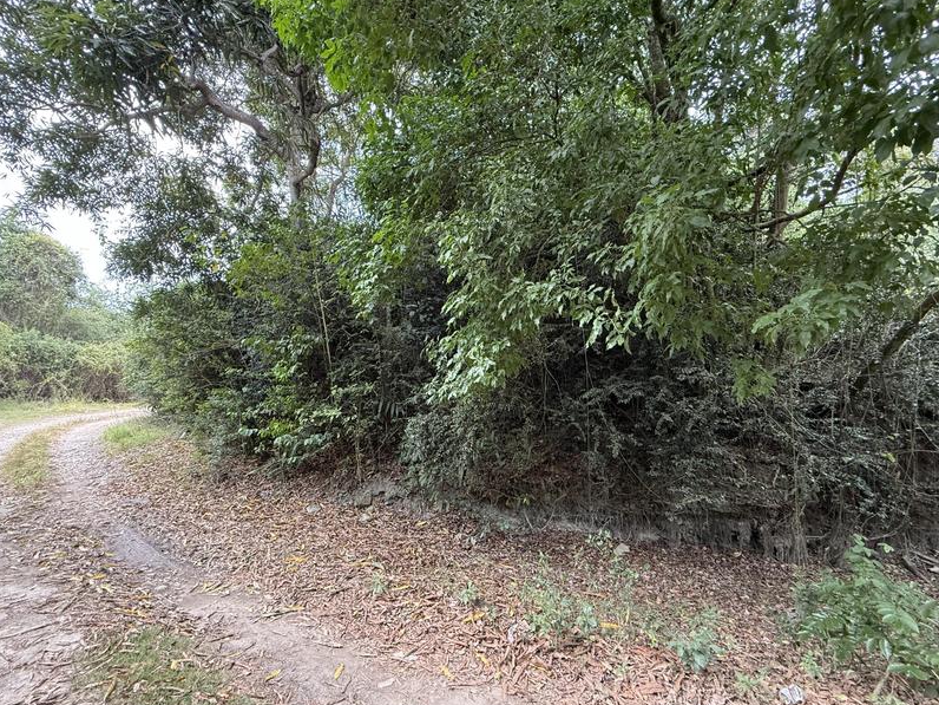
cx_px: 461
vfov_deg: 81.7
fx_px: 407
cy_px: 359
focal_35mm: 15
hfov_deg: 98.2
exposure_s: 1/99
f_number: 2.2
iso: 320
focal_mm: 2.22
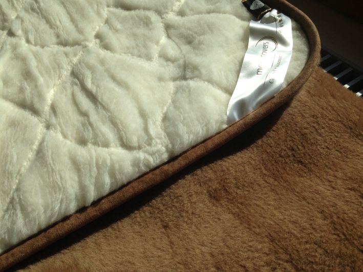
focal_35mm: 33
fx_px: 346
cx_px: 182
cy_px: 136
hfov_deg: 55.3
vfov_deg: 43.0
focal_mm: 4.13
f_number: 2.4
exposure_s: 1/2584
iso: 50
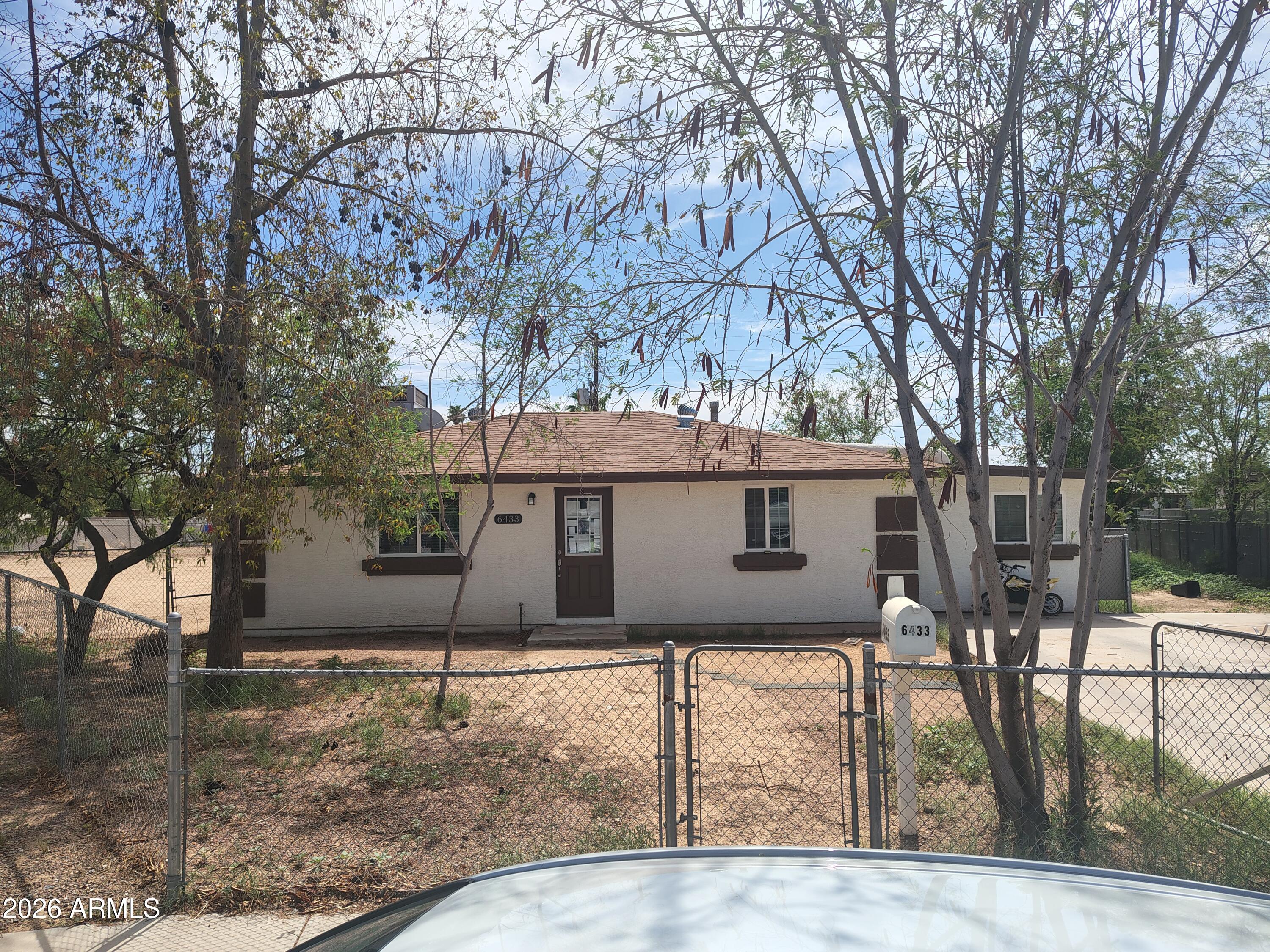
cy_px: 476
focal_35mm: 24
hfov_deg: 71.6
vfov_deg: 56.8
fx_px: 881
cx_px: 635
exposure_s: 1/2087
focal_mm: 5.56
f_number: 1.8
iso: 100
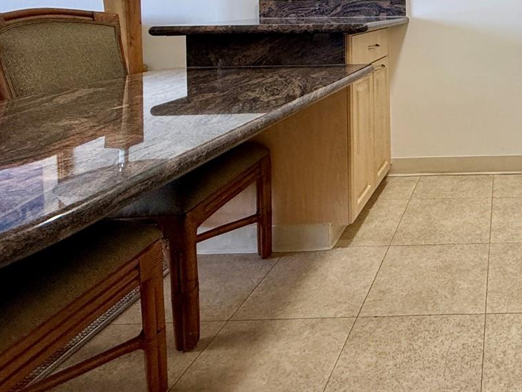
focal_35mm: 30
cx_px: 511
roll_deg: +0.1
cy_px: 5
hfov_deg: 49.9
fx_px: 453
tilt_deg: -0.6
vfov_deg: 41.2
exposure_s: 1/120
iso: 200
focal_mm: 2.22
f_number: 2.2
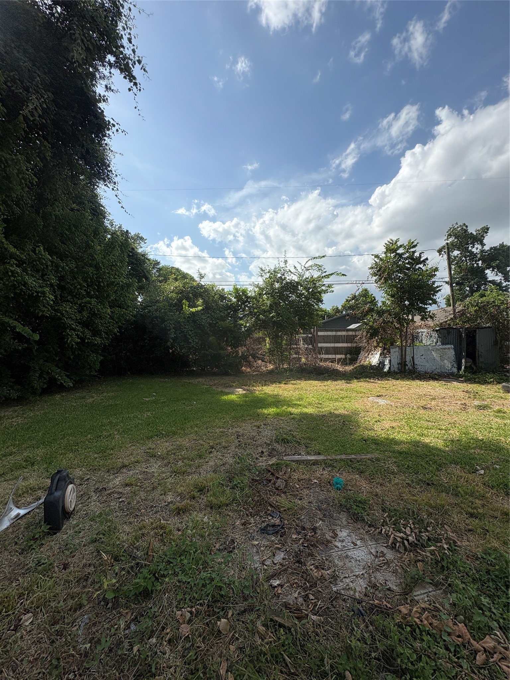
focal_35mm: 14
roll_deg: +0.9
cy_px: 340
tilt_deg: +1.9
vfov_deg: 102.1
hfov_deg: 85.7
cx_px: 255
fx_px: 275
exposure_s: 1/2674
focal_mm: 2.22
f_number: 2.2
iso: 40
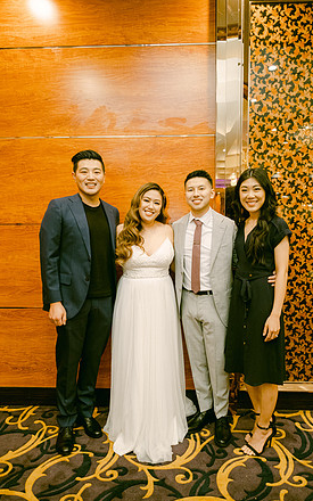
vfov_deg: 72.5
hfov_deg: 49.2
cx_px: 167
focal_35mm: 25
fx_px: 341
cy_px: 255
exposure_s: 1/125
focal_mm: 16
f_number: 2.8
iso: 800
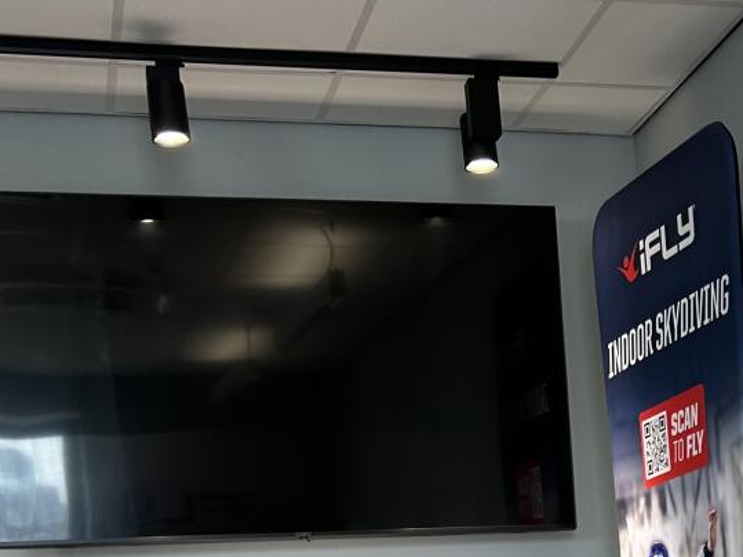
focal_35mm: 81
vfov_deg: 16.7
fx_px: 1738
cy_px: 815
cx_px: 642
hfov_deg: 23.6
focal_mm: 5.7
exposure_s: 1/100
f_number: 1.5
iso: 64
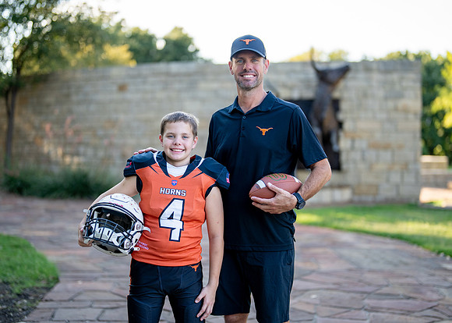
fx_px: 752
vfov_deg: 24.2
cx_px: 236
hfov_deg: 33.4
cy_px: 163
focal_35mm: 59
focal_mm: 50
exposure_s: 1/1600
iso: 200
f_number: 1.2
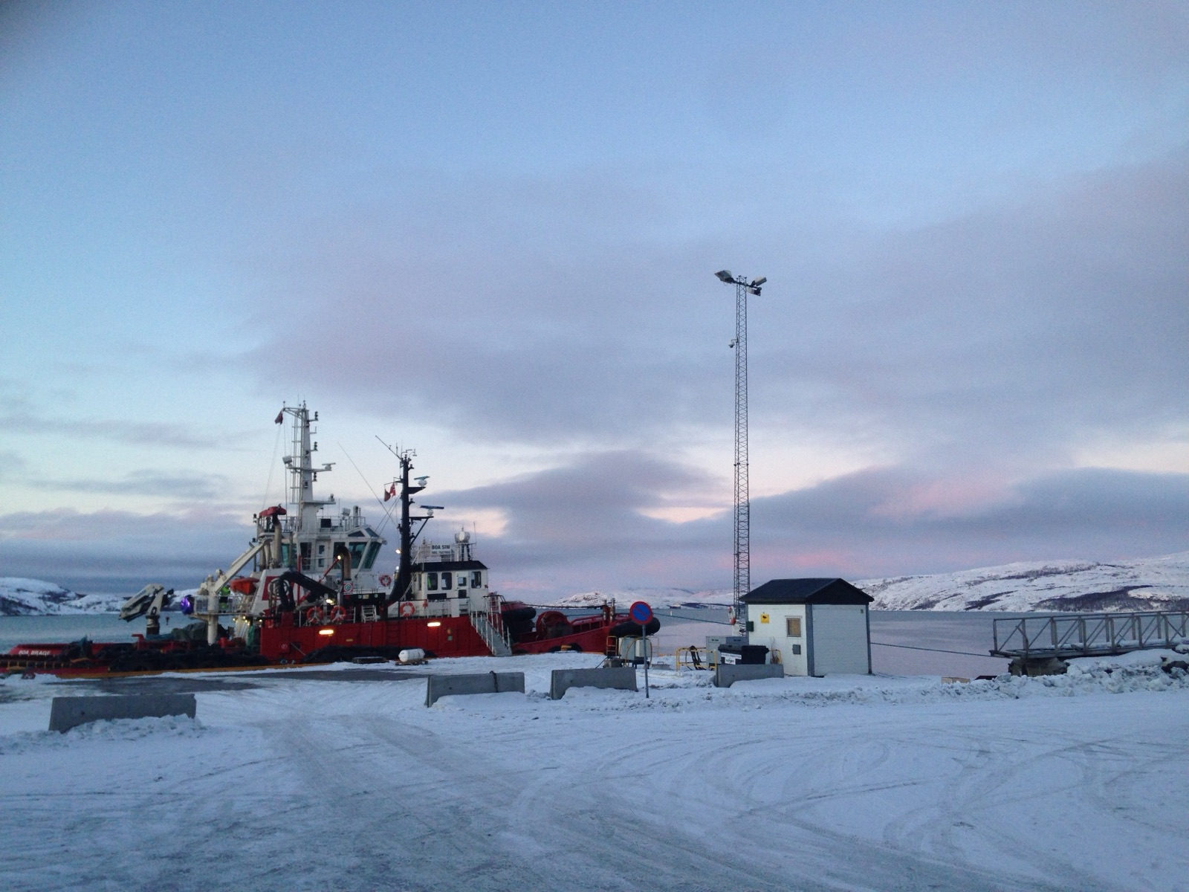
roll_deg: -0.3
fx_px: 1133
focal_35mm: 33
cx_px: 594
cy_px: 446
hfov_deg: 55.4
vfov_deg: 42.9
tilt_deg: +8.3
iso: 80
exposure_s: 1/120
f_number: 2.4
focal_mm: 4.12
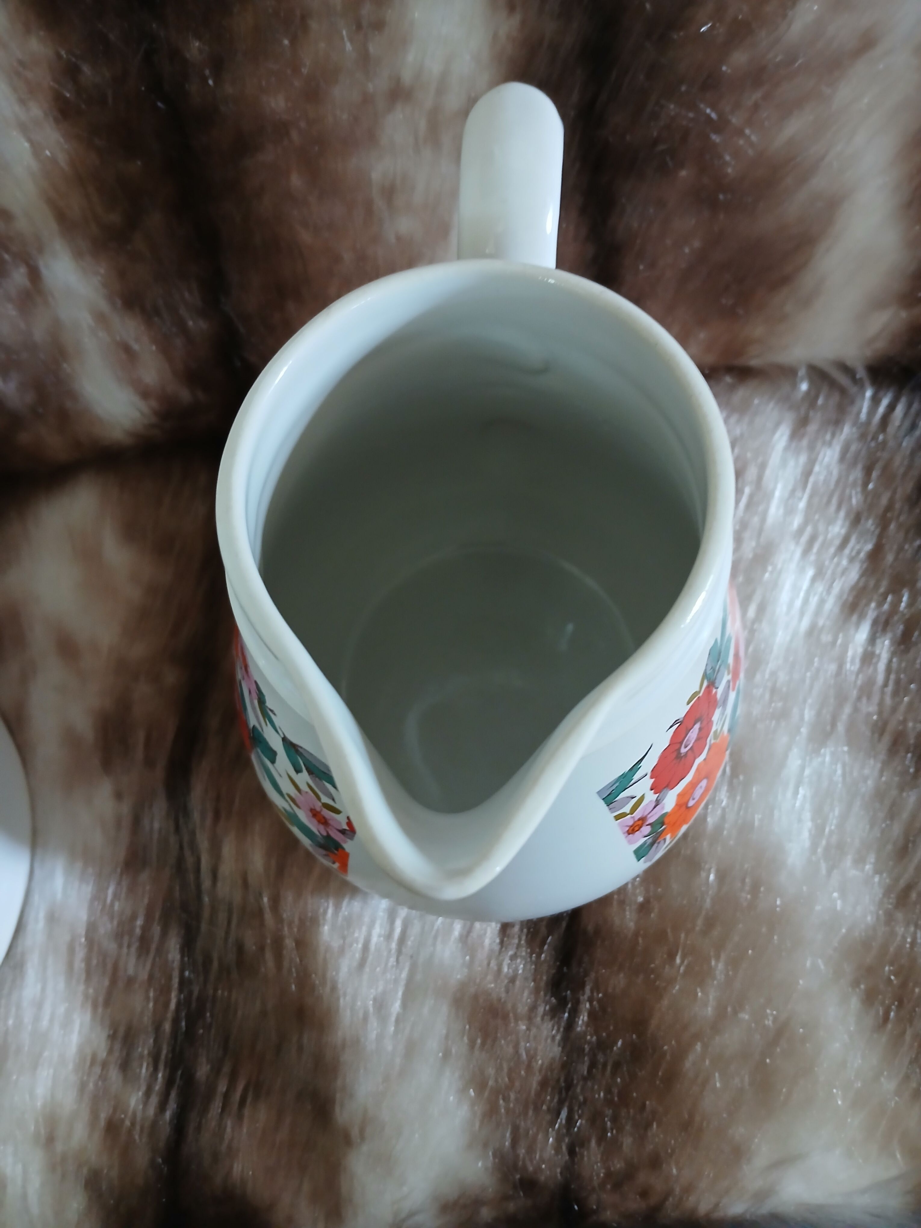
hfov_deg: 53.1
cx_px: 460
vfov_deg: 67.3
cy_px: 614
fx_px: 922
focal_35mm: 26
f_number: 1.8
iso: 400
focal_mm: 3.98
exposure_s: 1/25
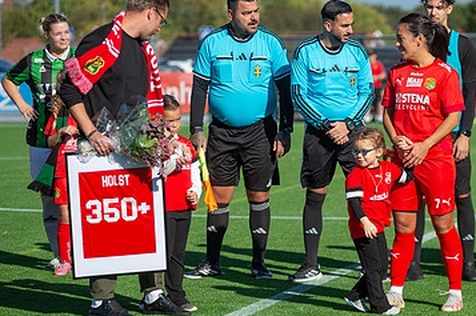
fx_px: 2839
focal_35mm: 215
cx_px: 371
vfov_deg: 6.4
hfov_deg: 9.6
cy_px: 151
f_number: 4
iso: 140
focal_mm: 130
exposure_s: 1/1600
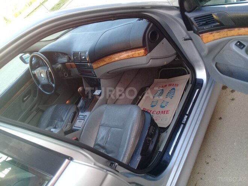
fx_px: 222
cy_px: 93
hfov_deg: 58.4
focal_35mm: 31
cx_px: 124
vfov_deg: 45.4
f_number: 2.2
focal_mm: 3.3
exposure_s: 1/33
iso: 50
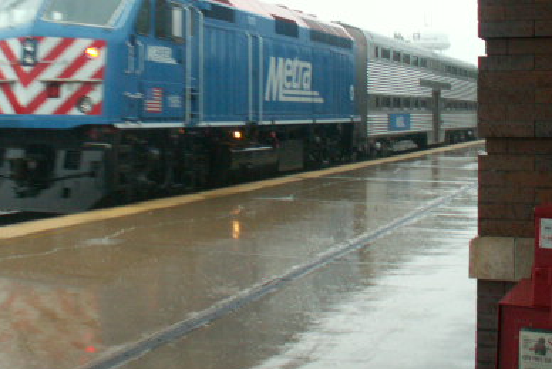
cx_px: 171
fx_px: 920
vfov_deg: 22.4
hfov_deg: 33.0
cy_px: 80
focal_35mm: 60
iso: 100
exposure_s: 1/40
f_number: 2.8
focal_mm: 5.86
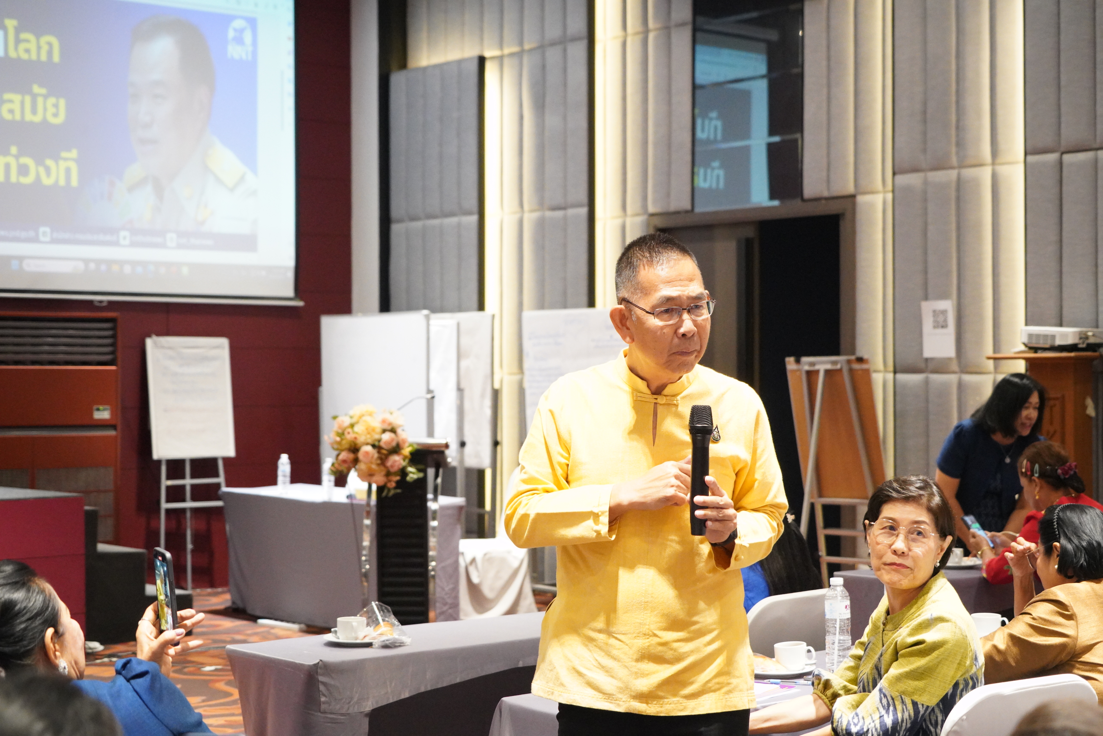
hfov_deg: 32.4
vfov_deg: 21.9
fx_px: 1900
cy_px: 368
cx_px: 552
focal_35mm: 62
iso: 10000
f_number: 5
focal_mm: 62
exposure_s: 1/160
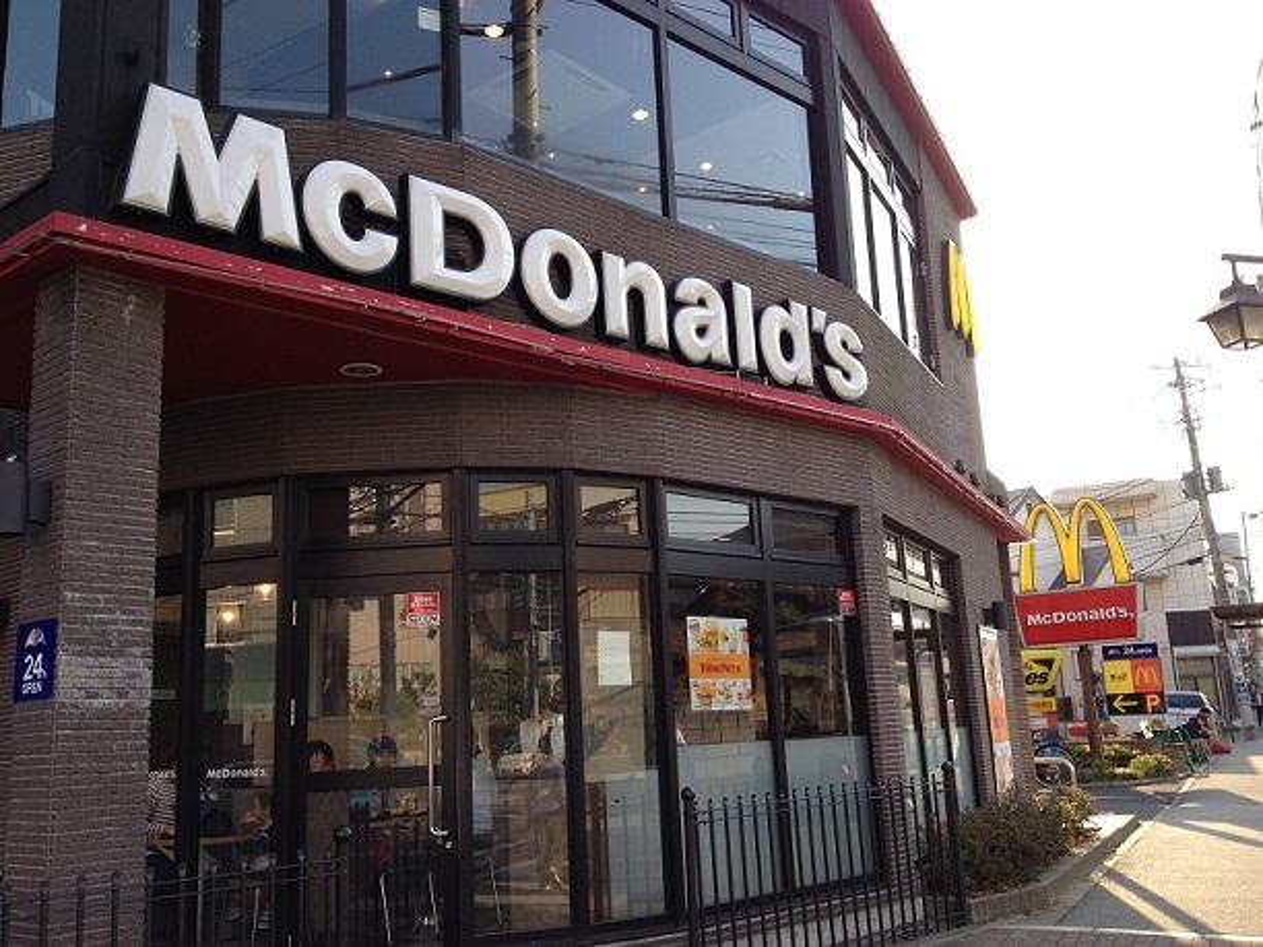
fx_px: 1277
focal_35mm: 35
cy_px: 474
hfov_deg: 52.6
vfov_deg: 40.7
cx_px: 632
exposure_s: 1/356
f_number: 2.4
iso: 64
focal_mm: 4.28
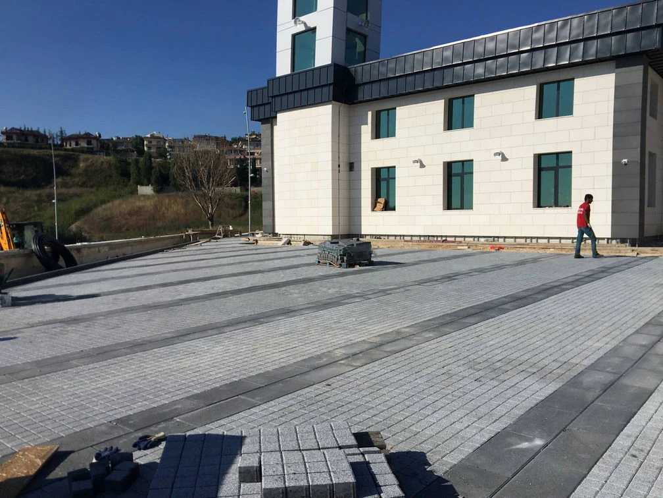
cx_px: 332
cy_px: 249
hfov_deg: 61.7
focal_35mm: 29
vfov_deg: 48.2
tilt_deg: -0.8
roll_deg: -0.2
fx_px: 555
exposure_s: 1/3497
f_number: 2.2
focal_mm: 4.15
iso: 25
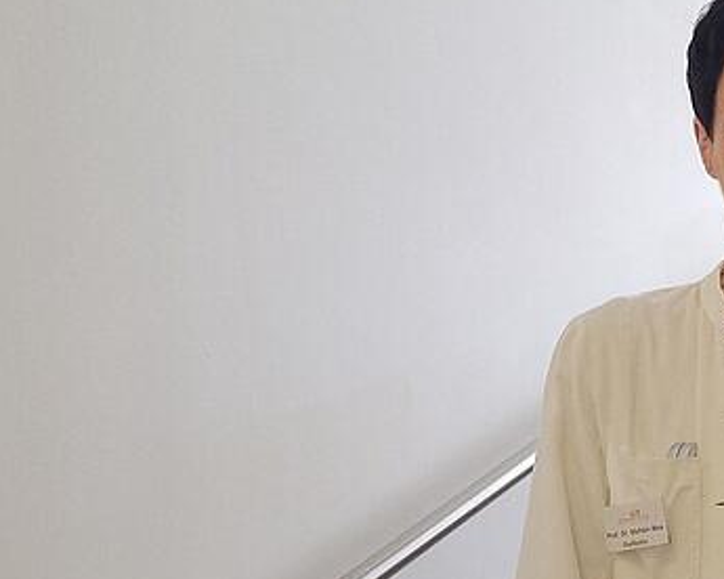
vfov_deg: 28.5
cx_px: 837
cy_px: 468
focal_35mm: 52
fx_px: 1114
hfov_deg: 31.1
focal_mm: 6.4
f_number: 1.8
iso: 146
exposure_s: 1/50
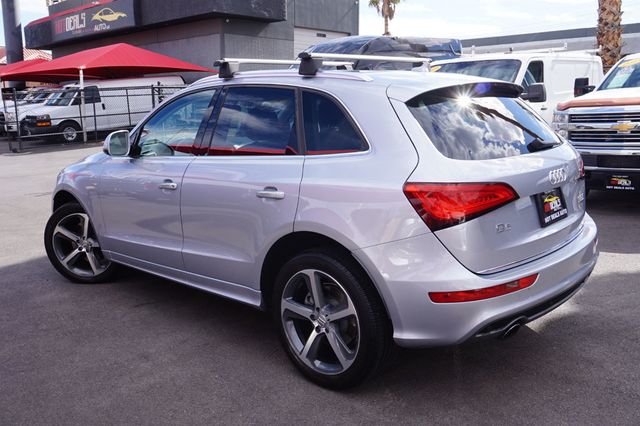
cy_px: 213
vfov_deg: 41.7
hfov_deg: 59.5
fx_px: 560
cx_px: 320
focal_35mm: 32
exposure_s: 1/80
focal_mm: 21
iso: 100
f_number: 9
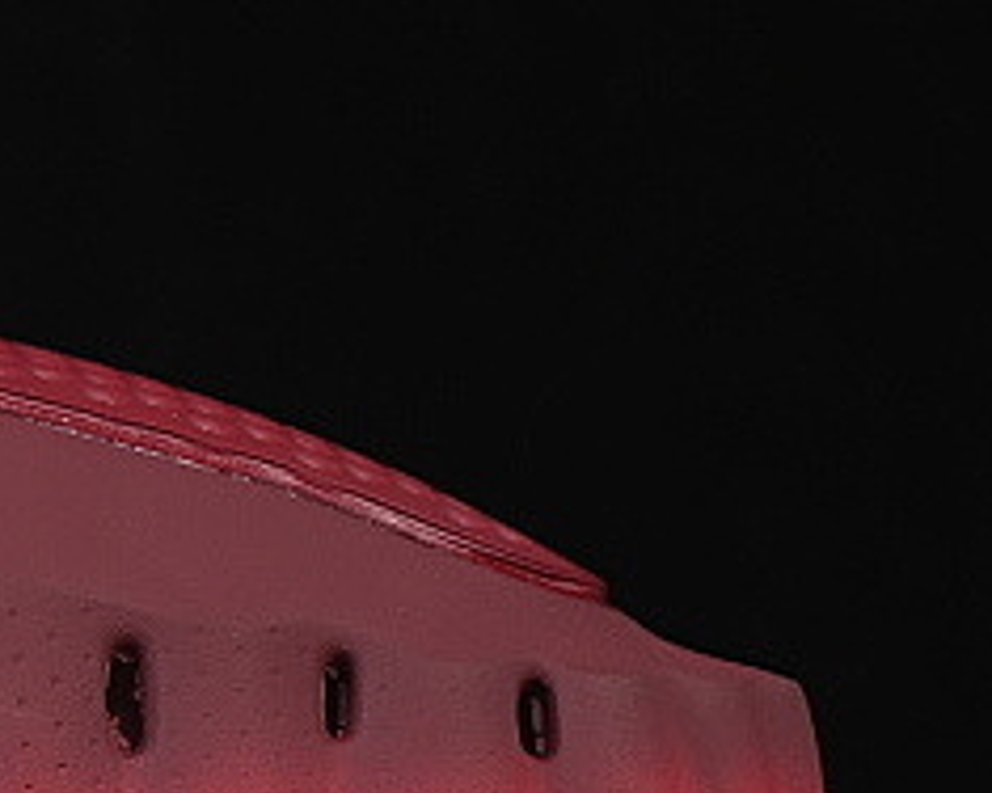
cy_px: 304
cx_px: -663
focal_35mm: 324
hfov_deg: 5.9
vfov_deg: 4.8
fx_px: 9512
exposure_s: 1/60
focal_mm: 50
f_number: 7.1
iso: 160
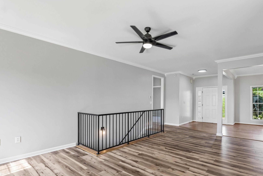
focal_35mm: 19
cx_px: 146
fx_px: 139
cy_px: 99
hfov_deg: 86.6
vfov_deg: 64.3
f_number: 13
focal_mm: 16
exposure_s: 1/15
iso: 400
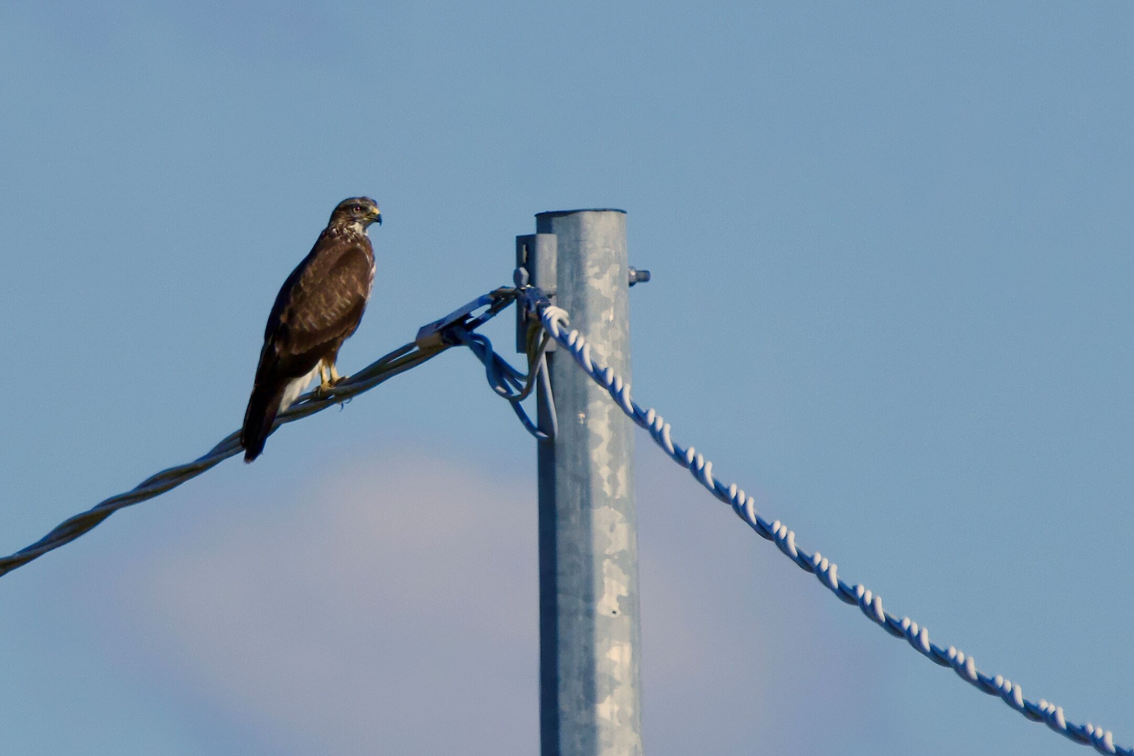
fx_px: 20976
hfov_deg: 3.1
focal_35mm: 666
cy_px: 361
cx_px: 529
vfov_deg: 2.1
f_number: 8
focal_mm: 600
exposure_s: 1/1880
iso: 160
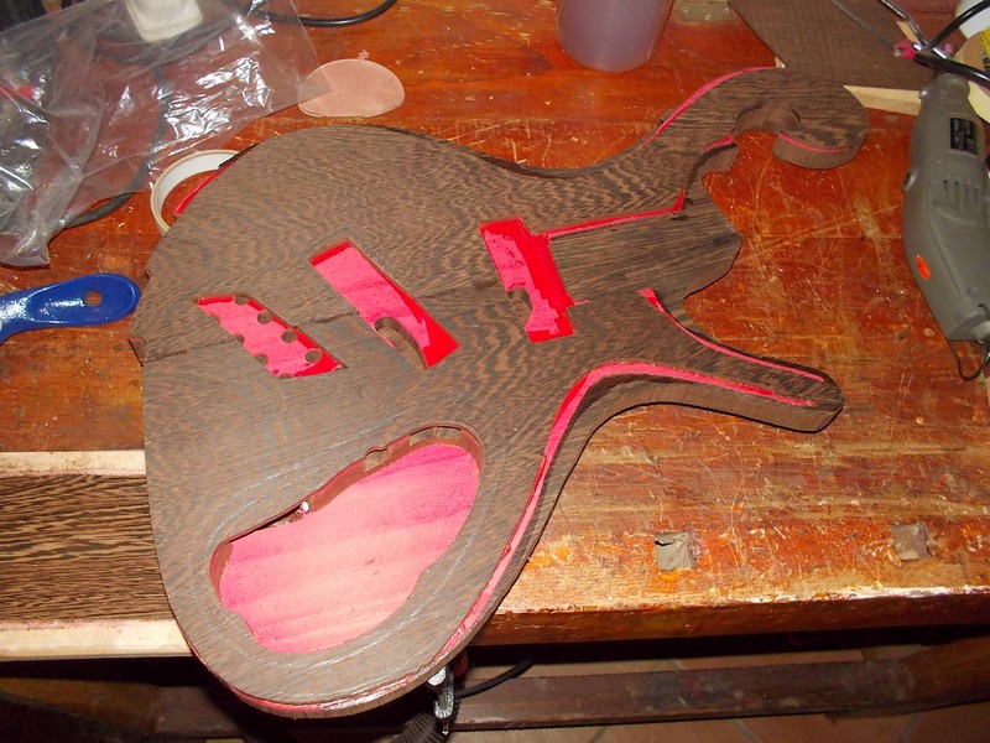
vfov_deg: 48.2
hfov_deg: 61.7
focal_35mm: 29
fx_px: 829
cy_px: 372
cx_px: 495
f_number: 3.3
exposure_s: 1/25
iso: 200
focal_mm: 4.1
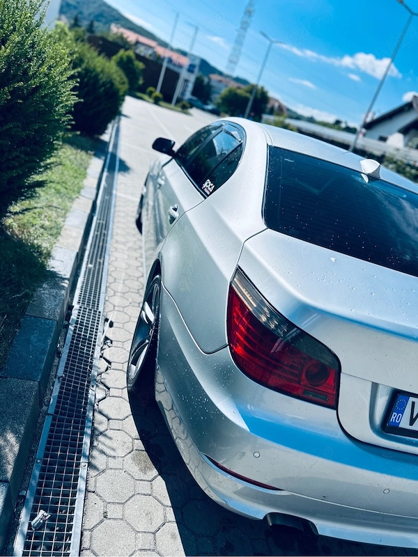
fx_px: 419
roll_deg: -21.1
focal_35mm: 26
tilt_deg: -18.4
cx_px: 209
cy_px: 278
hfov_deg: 53.1
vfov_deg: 67.3
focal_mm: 5.7
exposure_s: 1/5076
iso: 50
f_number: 1.5
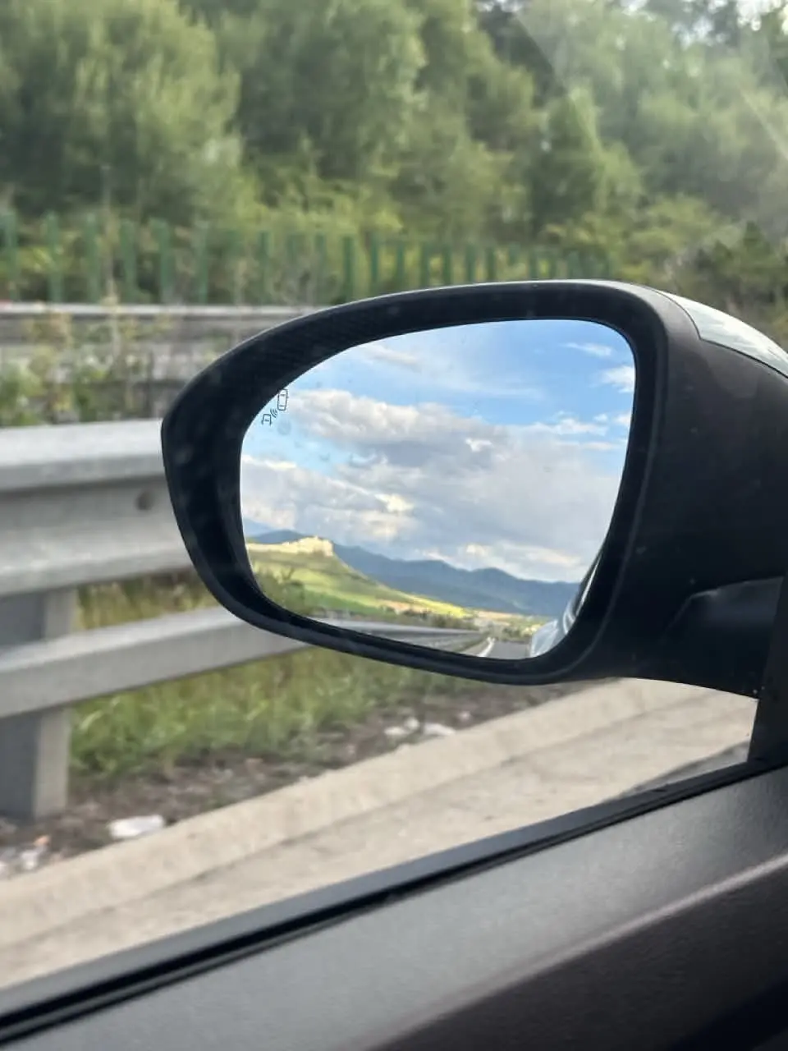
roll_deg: -1.1
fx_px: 1457
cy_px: 526
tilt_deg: -7.2
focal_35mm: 48
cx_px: 394
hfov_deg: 30.3
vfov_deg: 39.7
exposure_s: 1/604
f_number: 1.8
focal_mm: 6.9
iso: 64
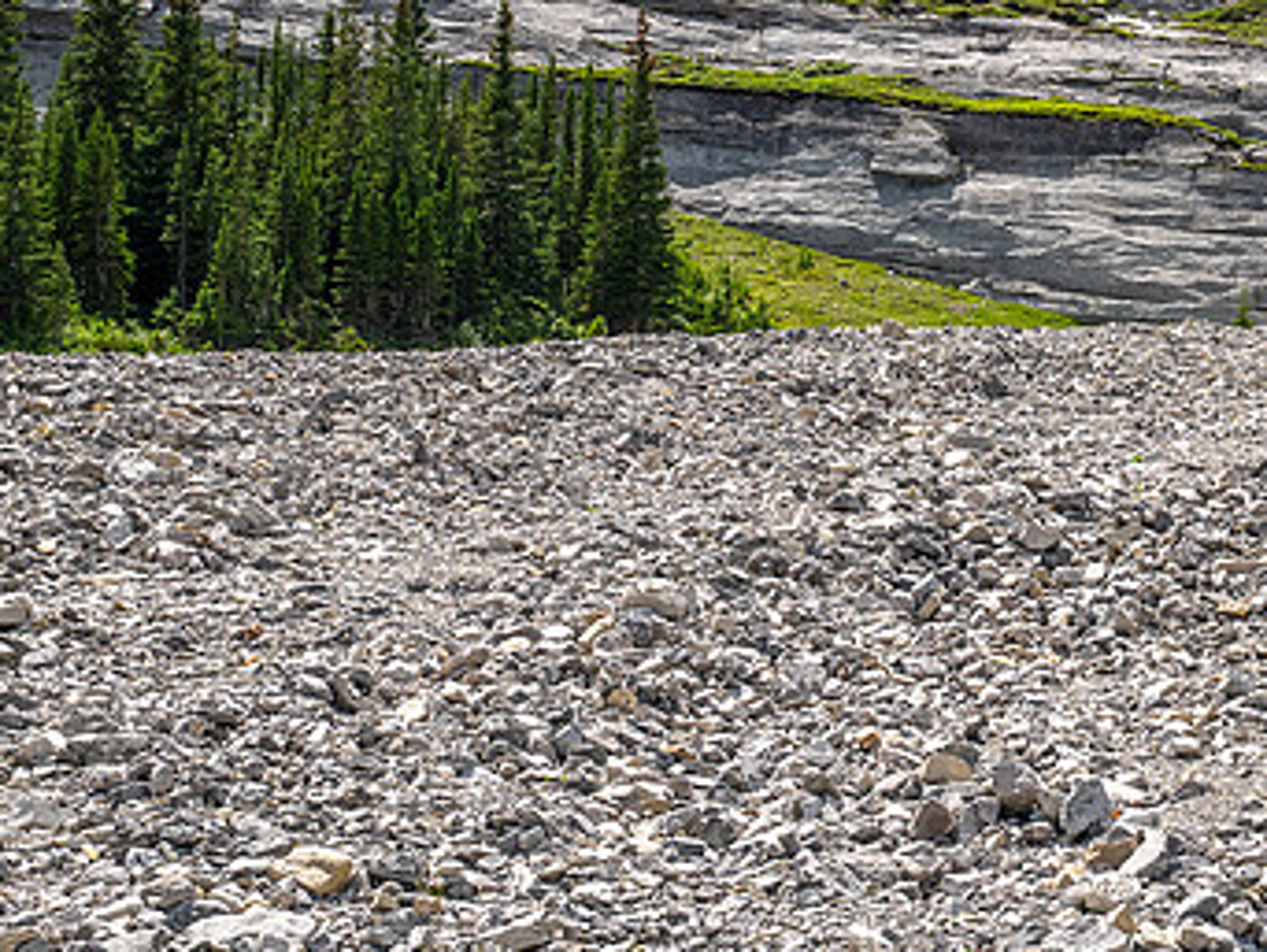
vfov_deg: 18.8
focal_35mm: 78
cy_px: 243
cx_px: 1041
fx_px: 2857
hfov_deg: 24.5
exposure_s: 1/160
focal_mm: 23
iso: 200
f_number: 8
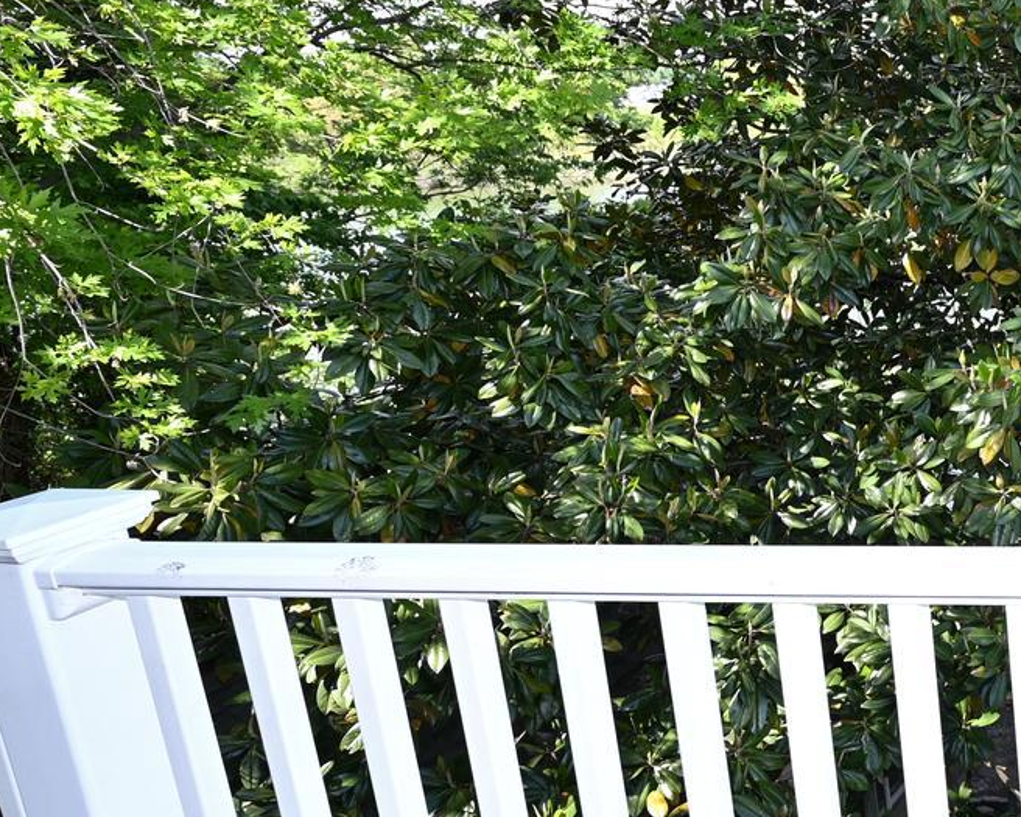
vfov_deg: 36.4
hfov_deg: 32.8
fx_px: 1239
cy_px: 358
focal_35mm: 41
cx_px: 1340
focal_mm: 14
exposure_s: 1/100
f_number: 5.6
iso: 100
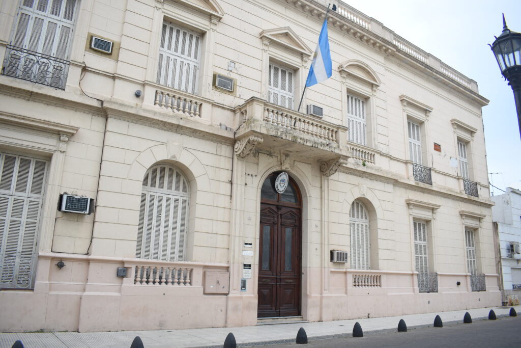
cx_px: 260
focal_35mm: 27
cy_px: 174
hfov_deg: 67.4
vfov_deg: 47.9
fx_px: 391
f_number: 4.5
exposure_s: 1/125
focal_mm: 18
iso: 250
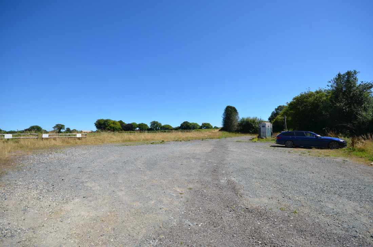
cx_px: 186
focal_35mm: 15
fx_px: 155
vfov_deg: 77.0
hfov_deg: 100.5
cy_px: 124
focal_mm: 10
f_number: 8
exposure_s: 1/250
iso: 110
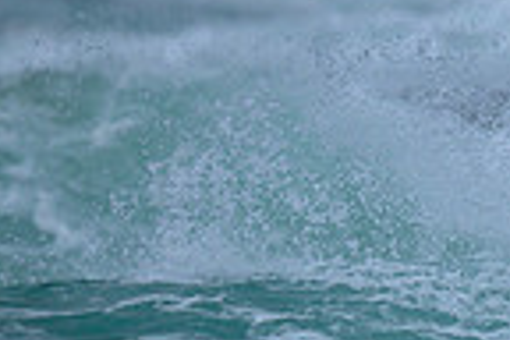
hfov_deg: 0.6
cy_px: 321
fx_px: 45769
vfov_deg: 0.4
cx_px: 967
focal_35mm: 3231
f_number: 6.3
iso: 180
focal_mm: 800
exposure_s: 1/2000
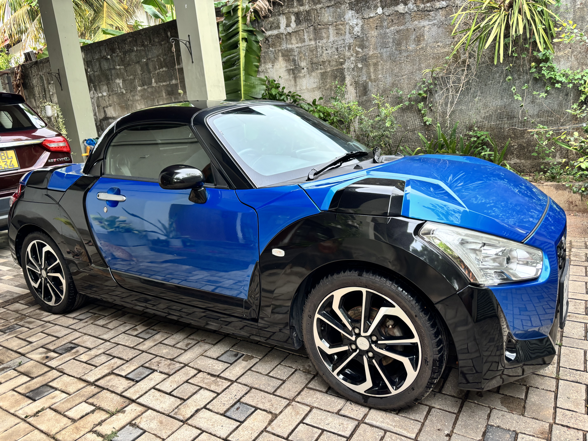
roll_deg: +5.6
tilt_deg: -12.6
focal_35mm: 26
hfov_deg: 67.3
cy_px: 220
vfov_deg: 53.1
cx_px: 294
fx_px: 442
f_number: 1.6
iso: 125
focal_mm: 5.96
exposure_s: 1/88
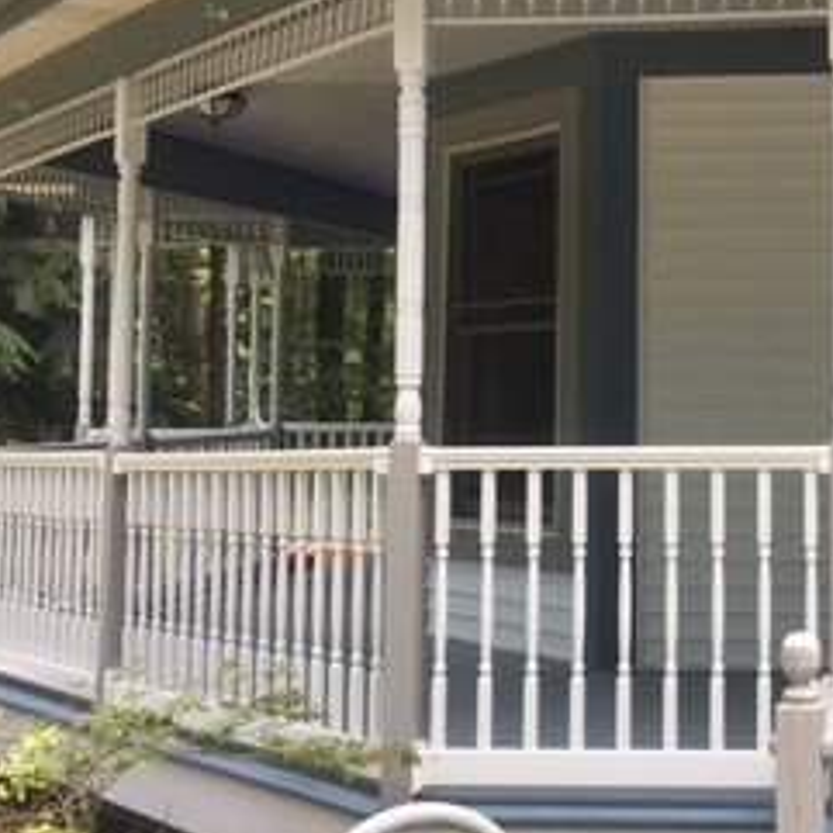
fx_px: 1851
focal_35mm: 68
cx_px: 864
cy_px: 252
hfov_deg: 24.1
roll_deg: -0.2
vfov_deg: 25.2
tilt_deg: +5.3
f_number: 2.2
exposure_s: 1/206
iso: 25
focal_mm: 4.15
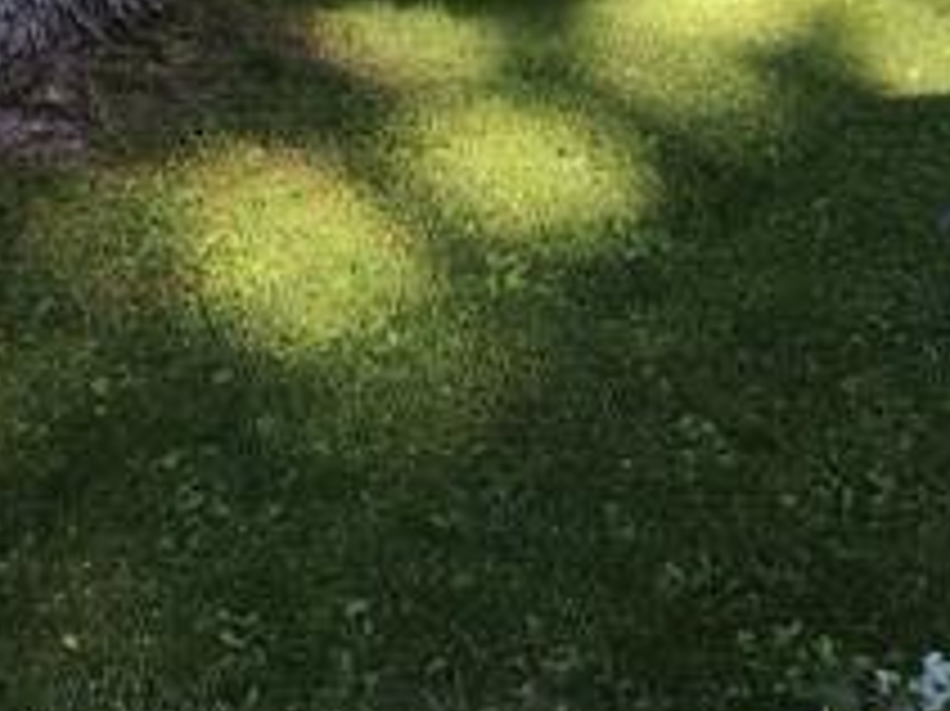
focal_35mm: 88
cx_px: 955
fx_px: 2414
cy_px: -230
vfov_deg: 15.9
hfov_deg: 21.5
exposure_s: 1/273
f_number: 2.2
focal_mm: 4.15
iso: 25
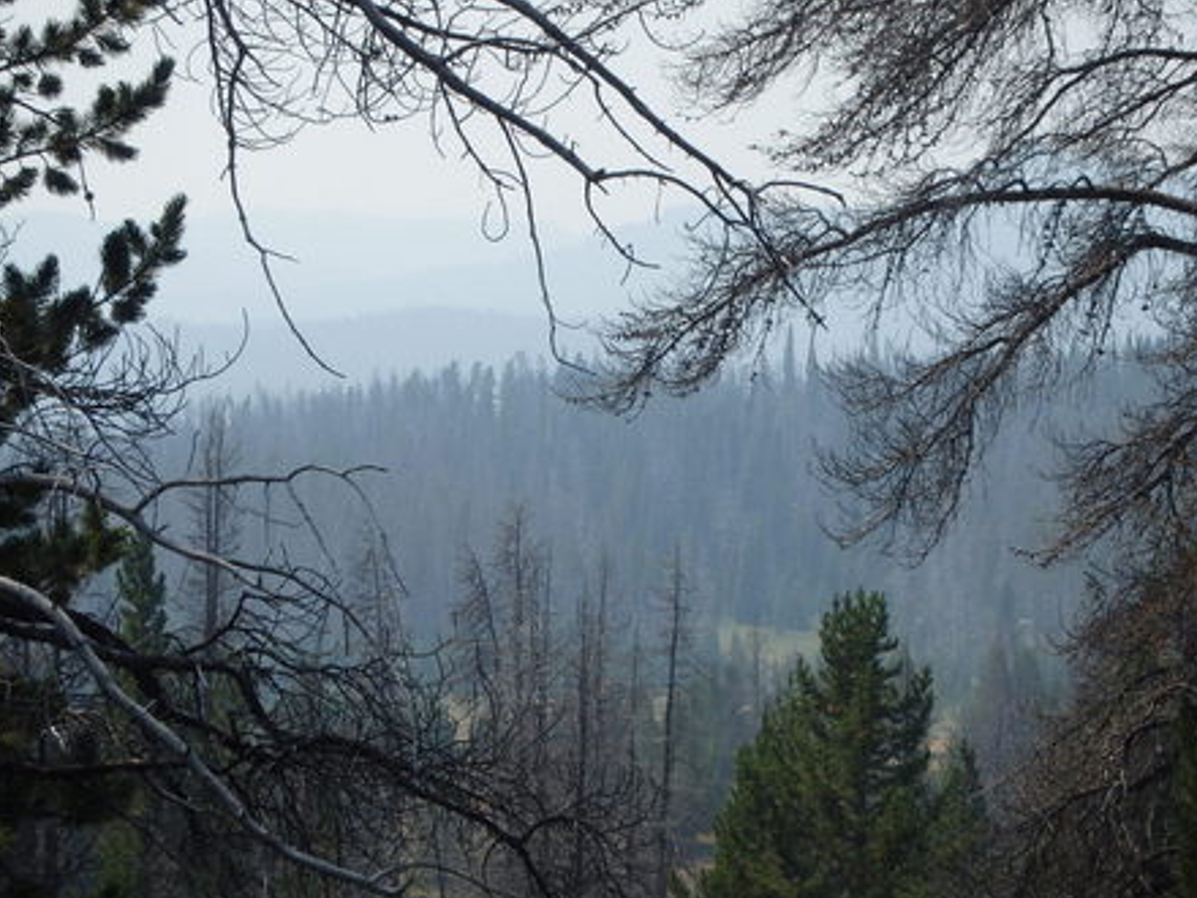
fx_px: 4046
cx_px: 607
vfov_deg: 12.7
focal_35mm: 117
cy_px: 426
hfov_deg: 16.8
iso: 160
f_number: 14
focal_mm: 18.5
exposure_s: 1/125
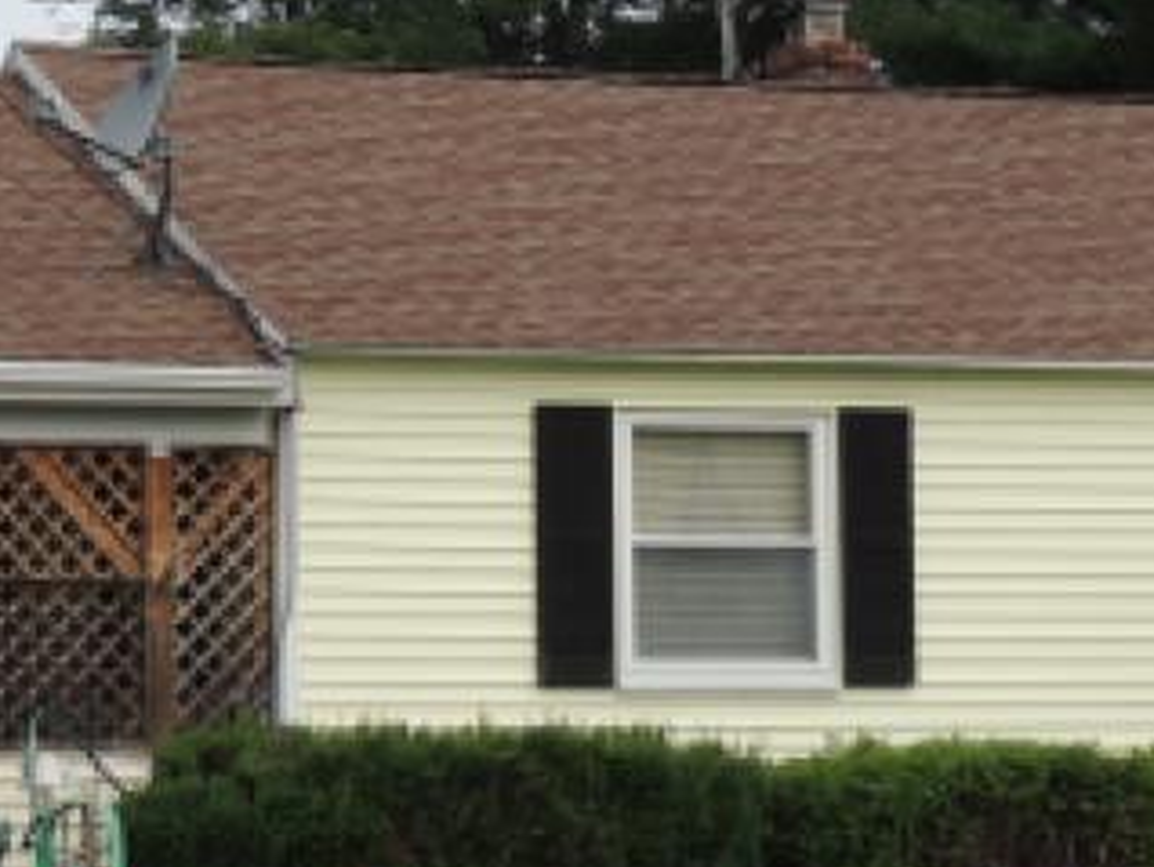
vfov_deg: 8.4
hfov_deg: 11.1
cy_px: 285
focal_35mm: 177
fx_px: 5905
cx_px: 254
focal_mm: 9.8
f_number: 3.7
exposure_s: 1/500
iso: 100
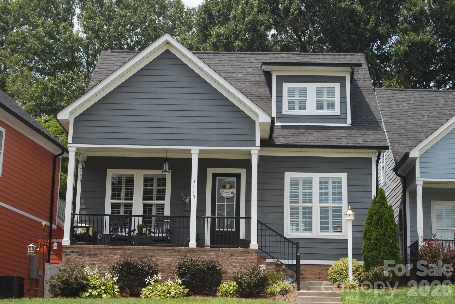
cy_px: 152
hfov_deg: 29.2
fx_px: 873
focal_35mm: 69
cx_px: 228
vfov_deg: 19.8
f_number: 8
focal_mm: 46
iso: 200
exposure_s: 1/250
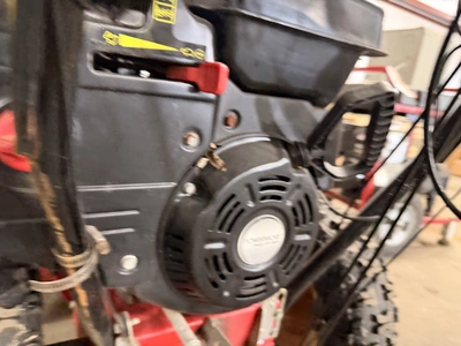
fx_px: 320
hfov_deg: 71.6
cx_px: 230
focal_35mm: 24
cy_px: 173
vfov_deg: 56.8
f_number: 1.78
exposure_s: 1/30
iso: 800
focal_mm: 6.76
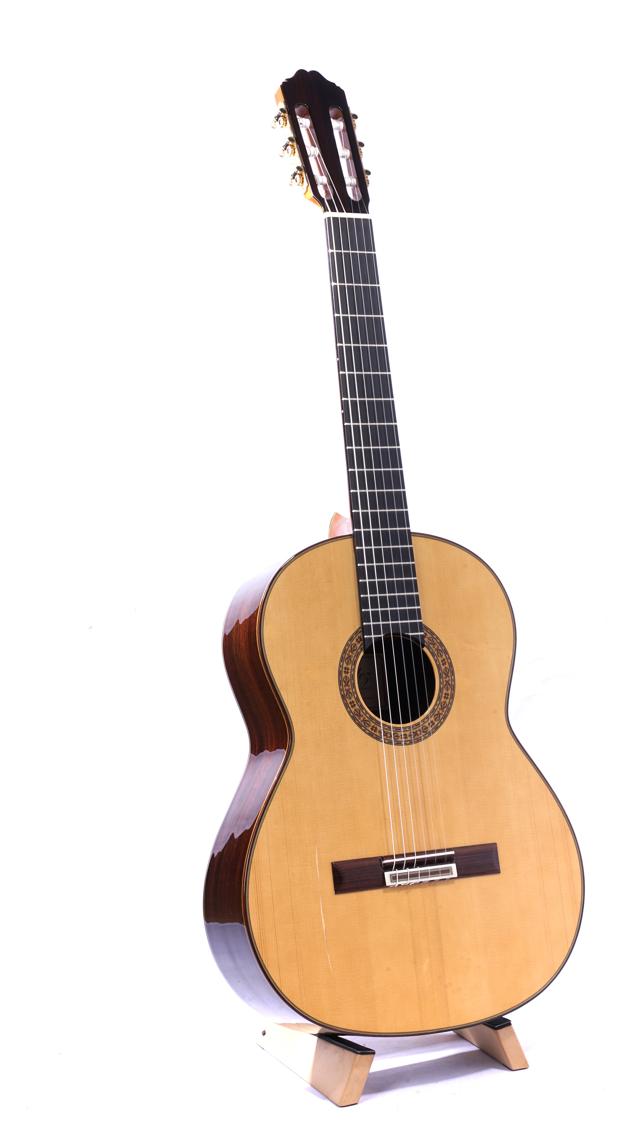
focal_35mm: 67
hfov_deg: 18.0
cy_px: 560
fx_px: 1999
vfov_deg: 31.4
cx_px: 376
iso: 100
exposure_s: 1/50
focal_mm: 63
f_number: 22
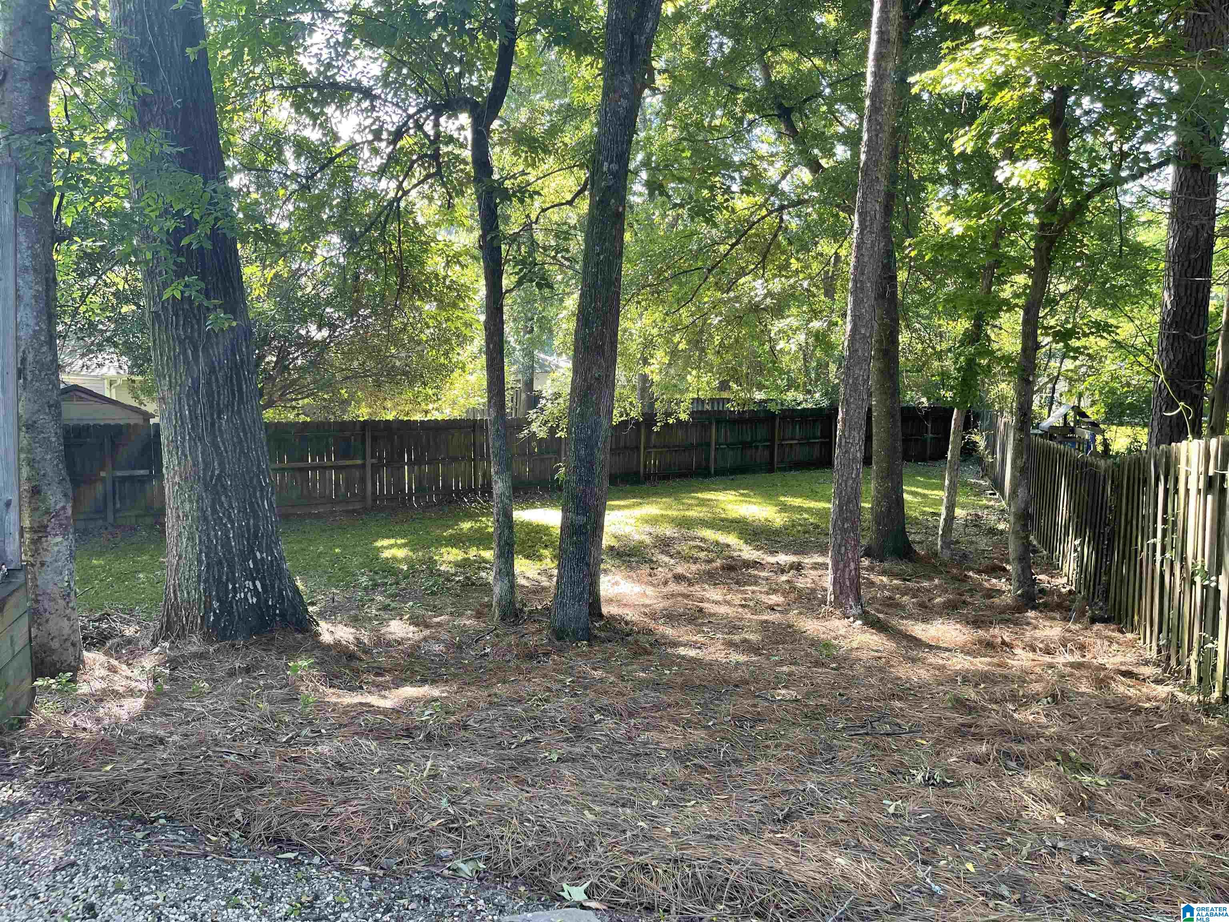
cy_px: 461
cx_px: 614
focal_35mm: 25
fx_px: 888
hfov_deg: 69.4
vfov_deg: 54.9
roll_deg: -1.7
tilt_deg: -7.8
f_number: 1.6
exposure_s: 1/121
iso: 80
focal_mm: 5.1
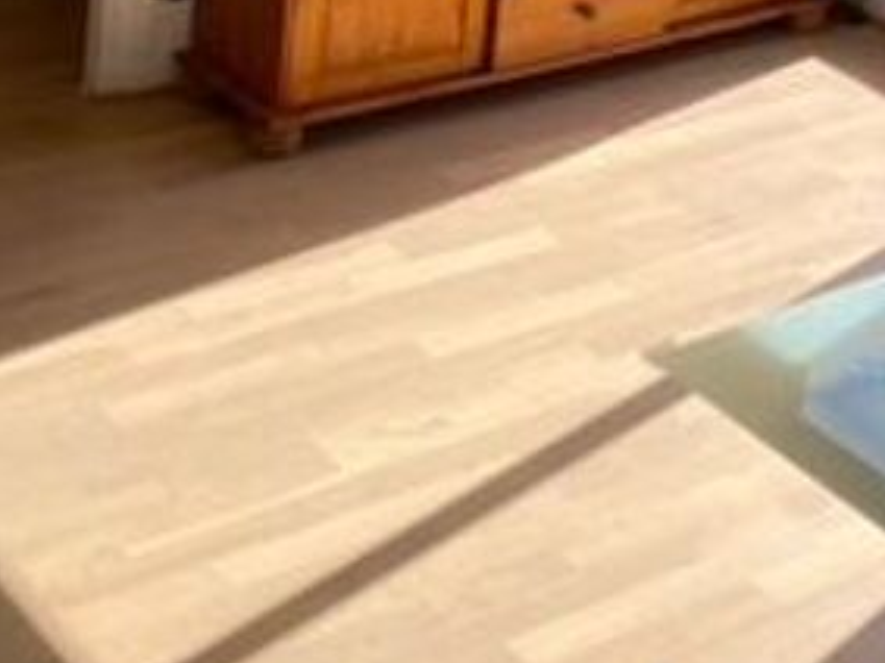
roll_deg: -8.5
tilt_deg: -11.0
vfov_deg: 14.8
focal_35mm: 92
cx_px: 1201
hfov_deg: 19.4
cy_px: -372
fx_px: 2351
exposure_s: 1/588
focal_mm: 4.25
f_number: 1.8
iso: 32
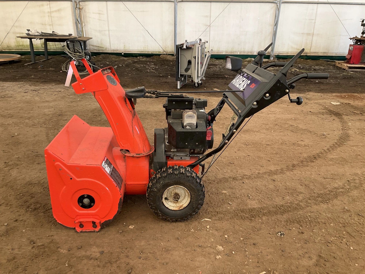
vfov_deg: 48.2
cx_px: 182
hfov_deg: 61.7
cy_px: 137
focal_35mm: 29
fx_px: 306
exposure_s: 1/122
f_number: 1.8
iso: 32
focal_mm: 3
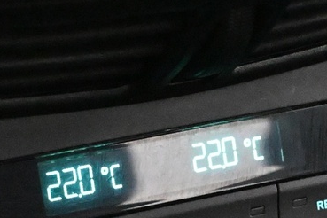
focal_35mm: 230
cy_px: 300
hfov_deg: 8.9
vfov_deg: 5.9
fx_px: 2091
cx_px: 143
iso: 12800
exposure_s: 1/60
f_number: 5.3
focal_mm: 35
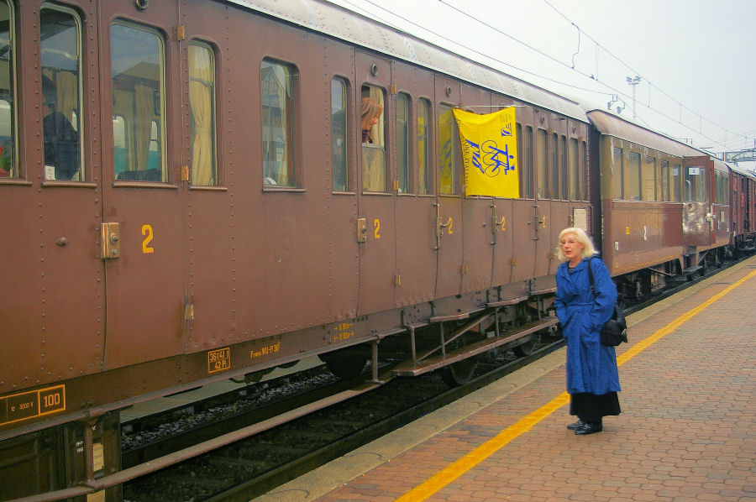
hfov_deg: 46.4
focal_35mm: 42
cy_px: 251
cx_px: 378
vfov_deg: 31.8
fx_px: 881
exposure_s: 1/45
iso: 200
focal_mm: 28
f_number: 4
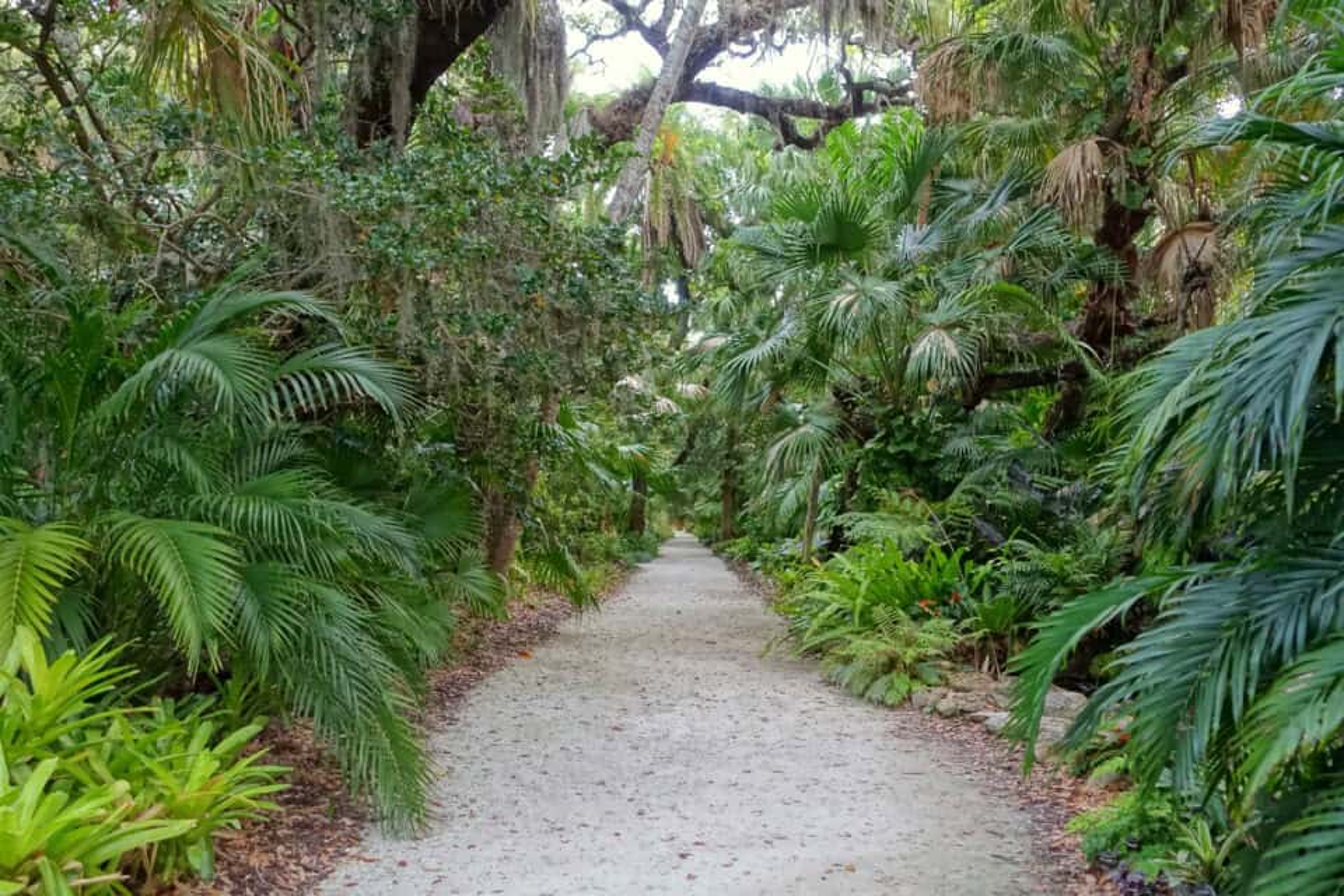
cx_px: 672
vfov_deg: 36.9
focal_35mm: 36
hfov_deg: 53.1
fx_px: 1344
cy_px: 448
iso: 2000
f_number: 2.8
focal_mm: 13.2
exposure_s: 1/40
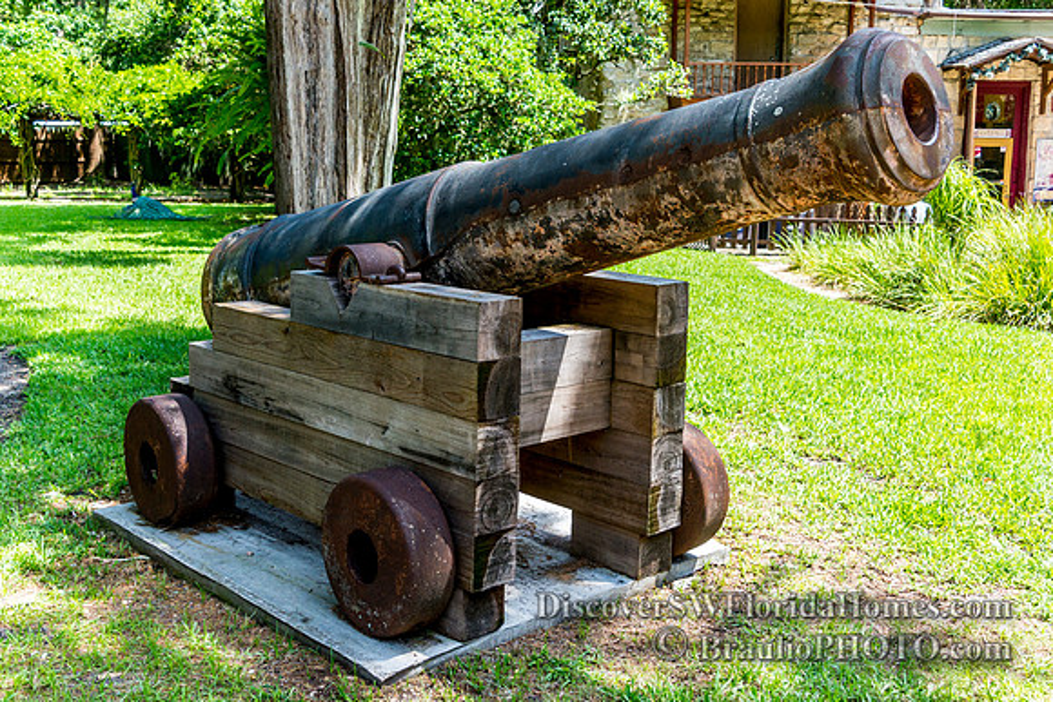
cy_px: 328
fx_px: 1184
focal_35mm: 40
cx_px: 494
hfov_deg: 47.9
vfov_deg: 33.1
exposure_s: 1/500
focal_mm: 38
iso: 500
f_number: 8
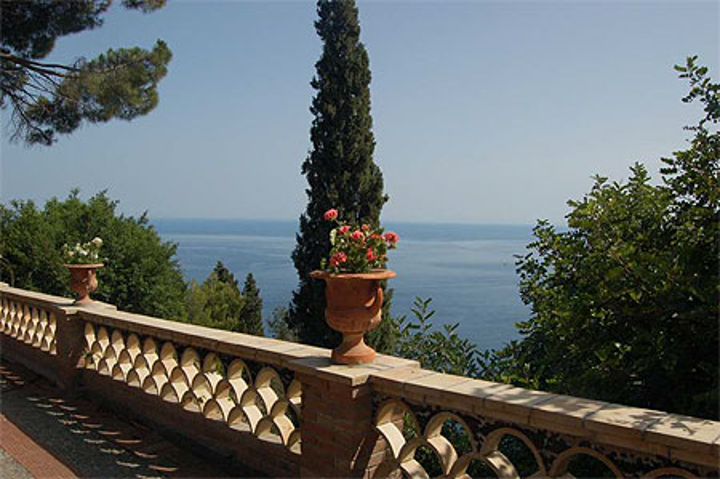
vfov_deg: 43.5
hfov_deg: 62.0
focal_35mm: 30
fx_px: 599
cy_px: 240
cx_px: 360
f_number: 14
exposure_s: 1/800
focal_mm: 20
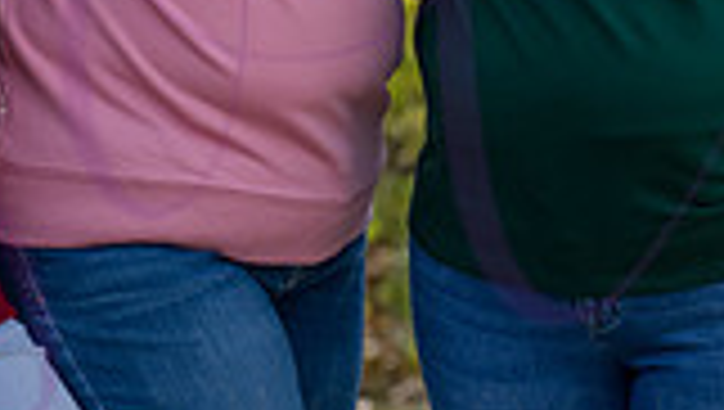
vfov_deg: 3.2
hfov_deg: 5.7
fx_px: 7246
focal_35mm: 377
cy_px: -385
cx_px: 310
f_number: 5
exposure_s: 1/800
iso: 400
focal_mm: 100
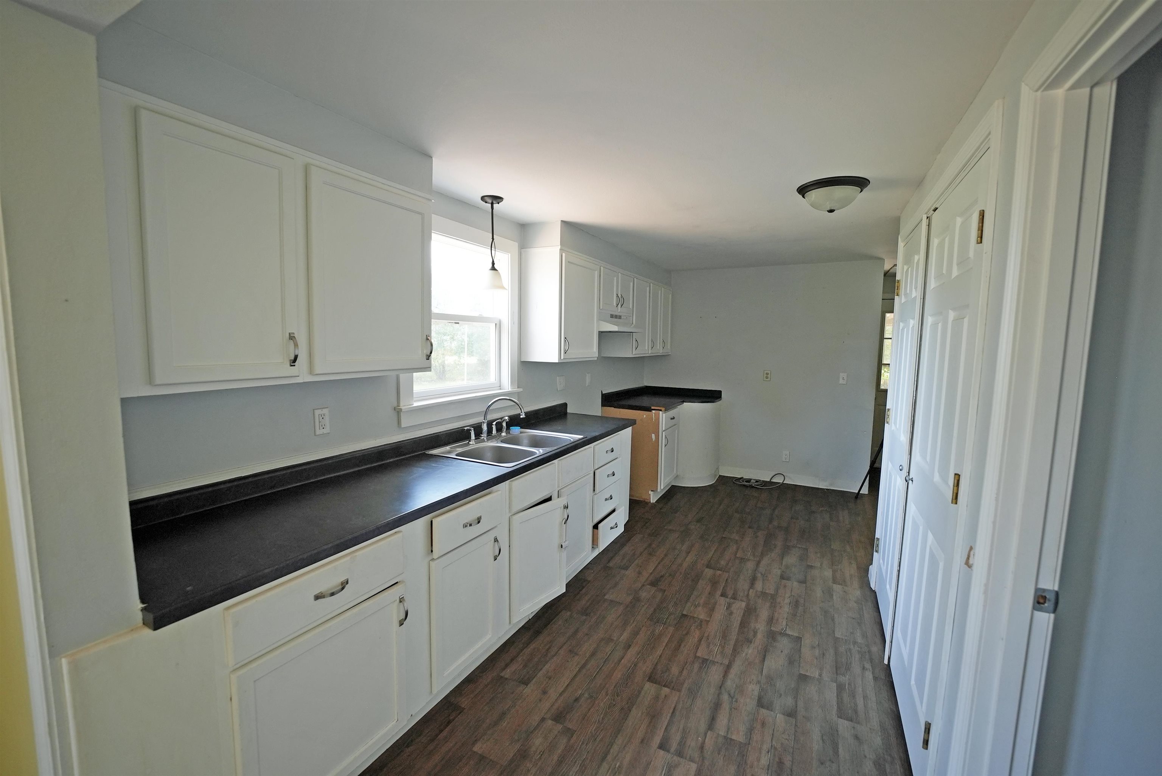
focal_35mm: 14
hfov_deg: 104.2
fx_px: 452
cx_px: 581
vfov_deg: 81.3
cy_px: 388
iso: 1000
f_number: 4
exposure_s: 1/160
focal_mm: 14
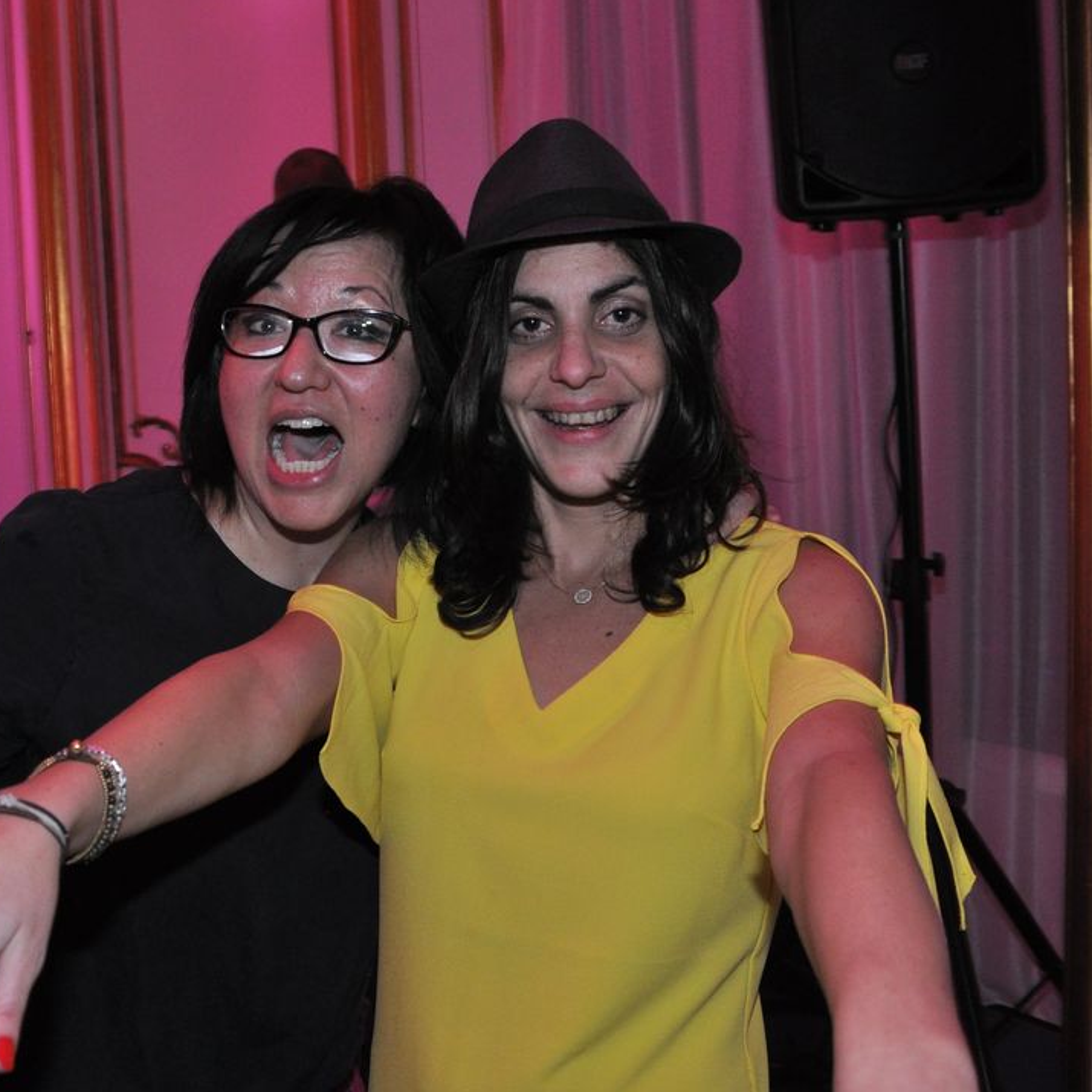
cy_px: 496
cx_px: 298
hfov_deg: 40.0
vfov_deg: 40.9
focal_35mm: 41
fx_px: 1463
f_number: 4
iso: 800
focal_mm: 18
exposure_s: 1/60
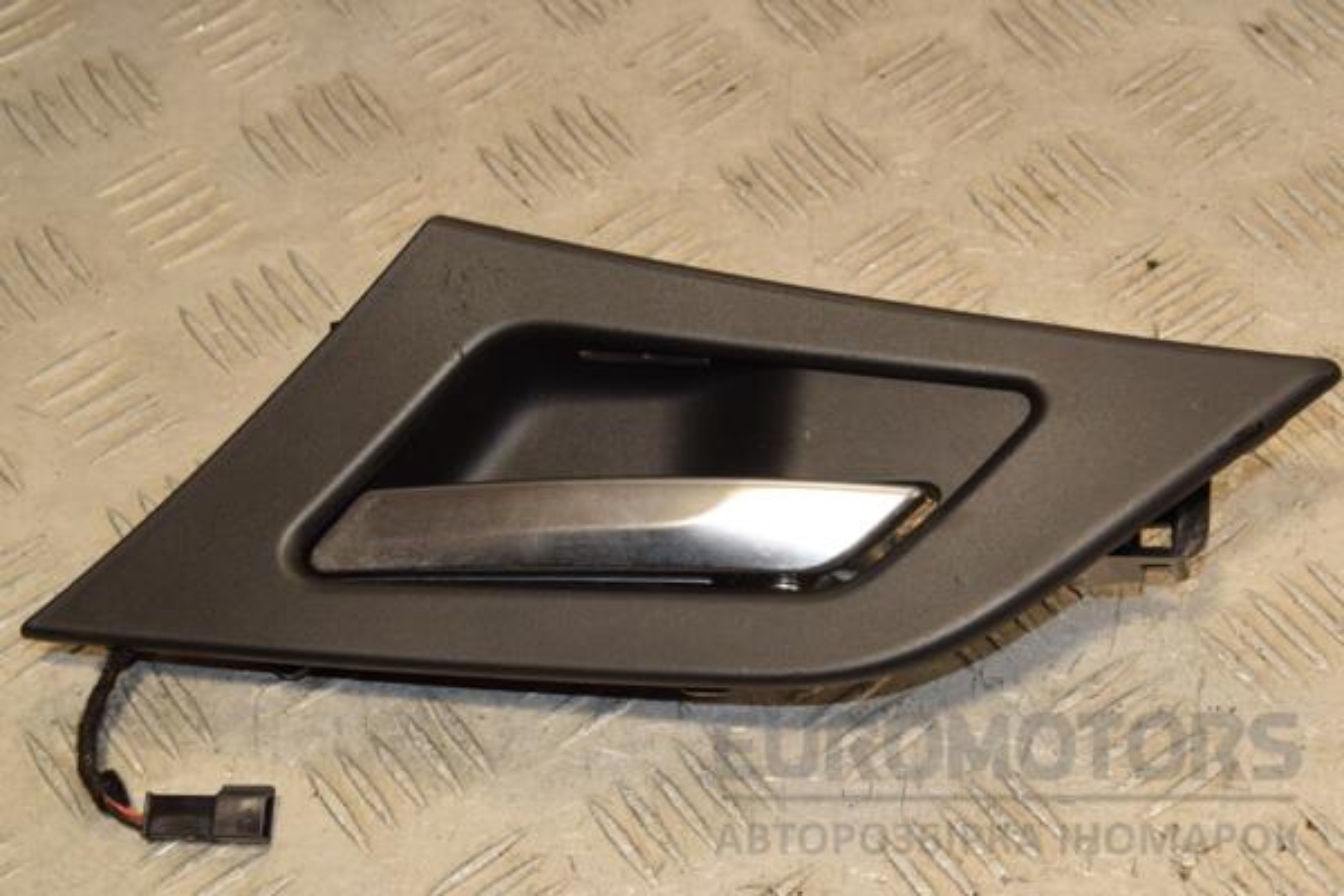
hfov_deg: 26.0
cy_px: 448
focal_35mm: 78
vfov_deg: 17.5
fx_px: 2912
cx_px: 672
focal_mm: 52
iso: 800
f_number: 11
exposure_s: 1/200
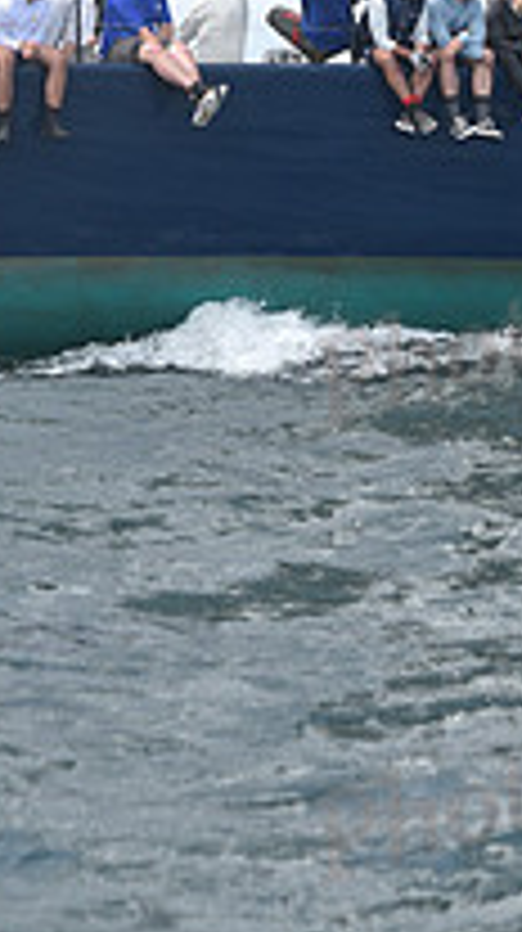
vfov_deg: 10.4
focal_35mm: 206
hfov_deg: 5.9
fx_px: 5084
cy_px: 137
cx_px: 86
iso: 200
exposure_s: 1/1250
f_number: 4.5
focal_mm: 70
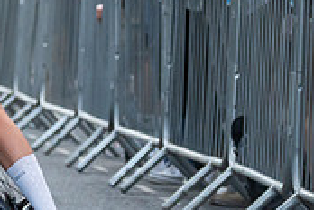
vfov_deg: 2.8
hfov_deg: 4.3
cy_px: -79
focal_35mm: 483
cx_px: -82
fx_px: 4213
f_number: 3.5
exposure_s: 1/800
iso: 1250
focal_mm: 86
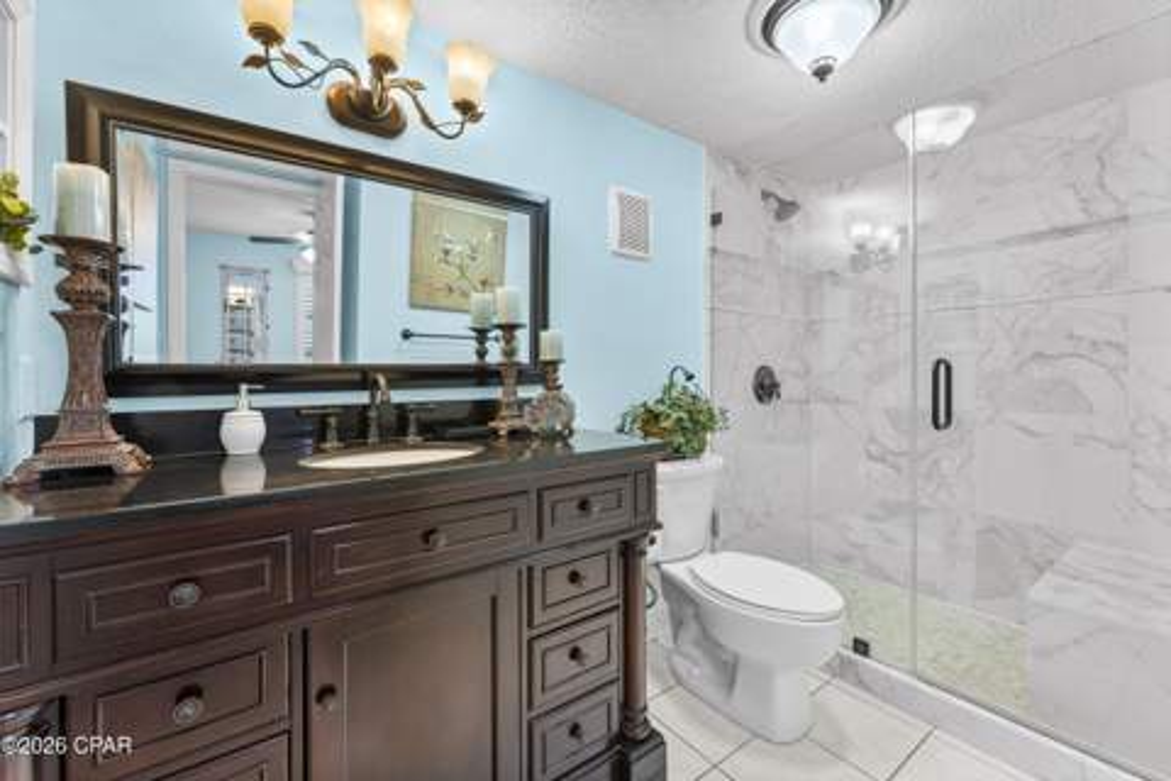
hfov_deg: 104.3
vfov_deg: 81.2
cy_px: 390
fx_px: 455
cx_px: 586
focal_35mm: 14
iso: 400
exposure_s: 1
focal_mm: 14
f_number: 8
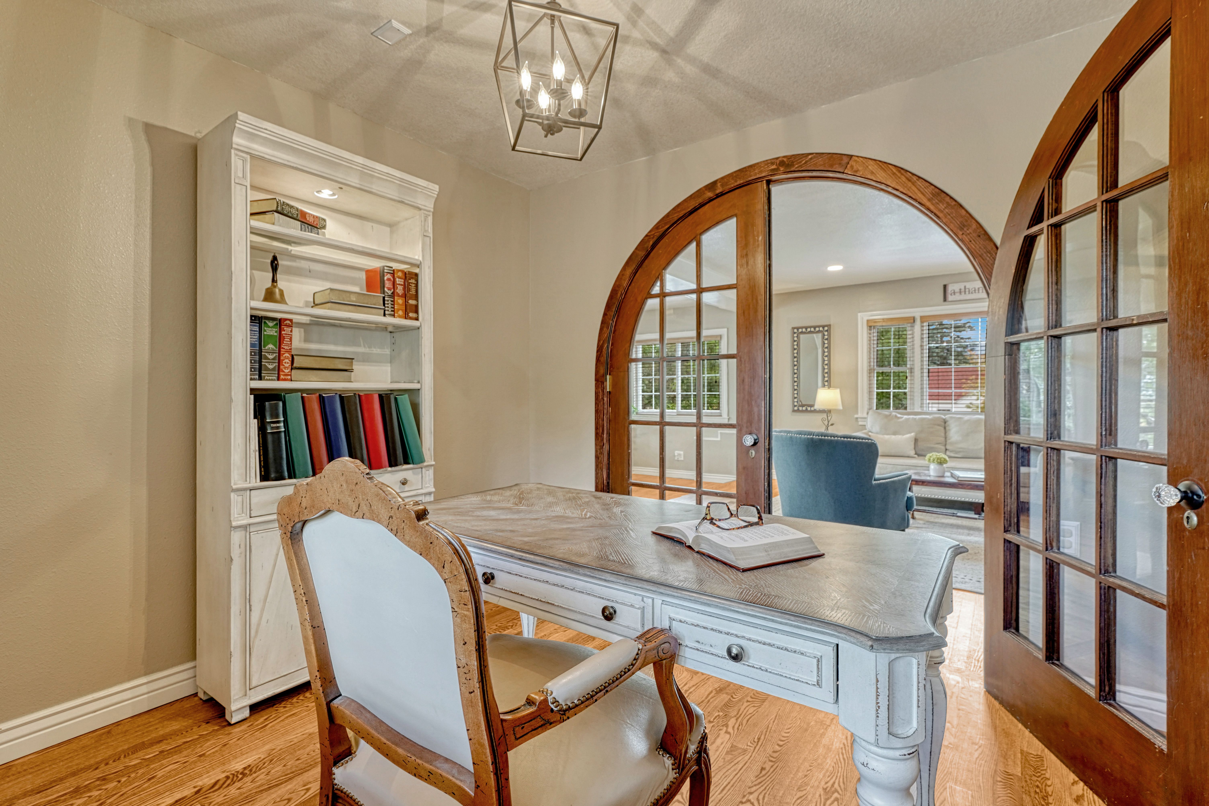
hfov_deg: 104.2
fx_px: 470
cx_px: 604
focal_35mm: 14
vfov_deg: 81.2
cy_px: 403
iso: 400
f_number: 8
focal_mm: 14
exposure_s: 1/40
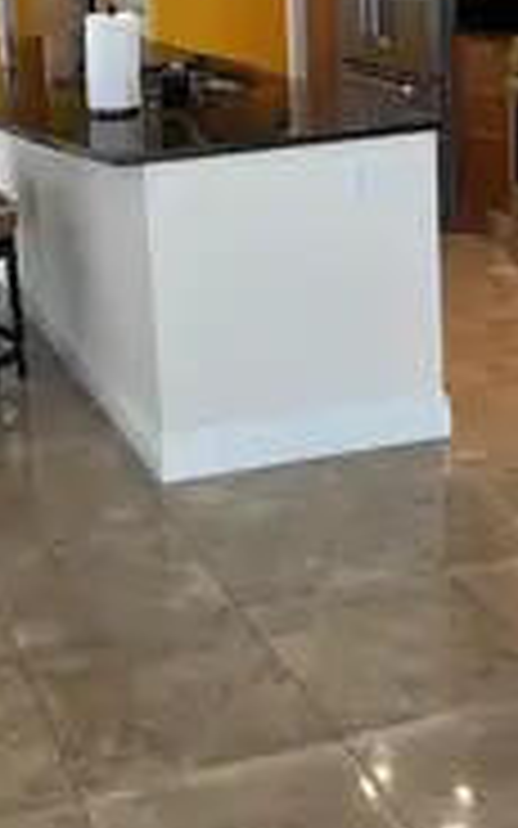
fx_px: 1355
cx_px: 45
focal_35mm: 60
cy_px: 108
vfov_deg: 32.6
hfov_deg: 21.1
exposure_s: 1/120
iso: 100
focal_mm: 5.7
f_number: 1.5
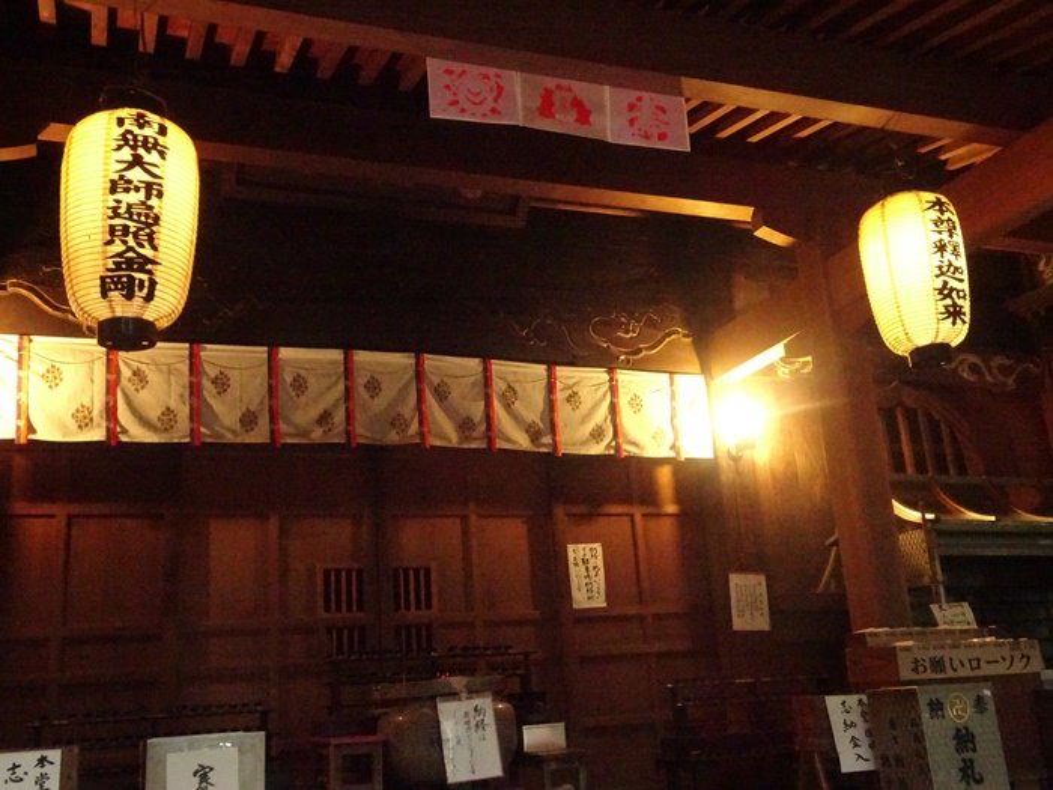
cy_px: 395
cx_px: 526
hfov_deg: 52.6
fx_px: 1065
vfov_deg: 40.7
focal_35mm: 35
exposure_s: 1/13
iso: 3200
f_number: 4
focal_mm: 5.98
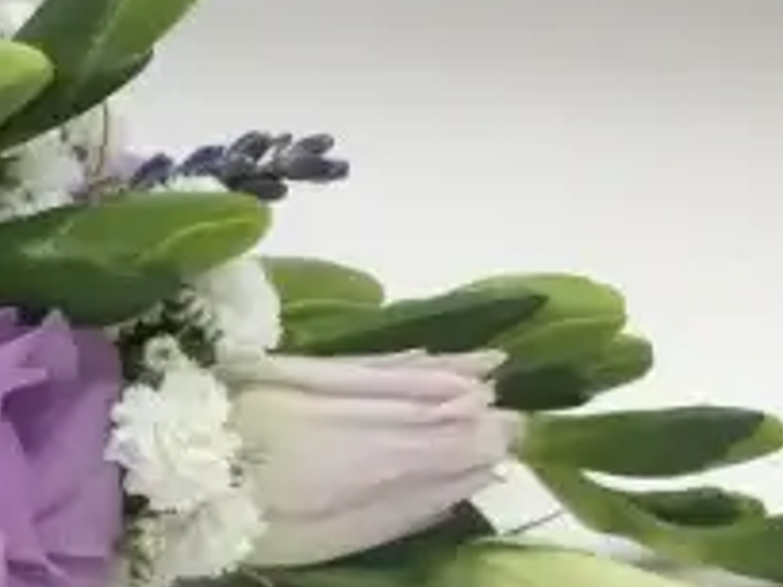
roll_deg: +2.7
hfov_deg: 20.4
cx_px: -111
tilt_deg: -21.7
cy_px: 560
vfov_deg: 16.0
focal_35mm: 91
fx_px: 2058
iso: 32
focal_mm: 4.15
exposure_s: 1/387
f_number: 2.2
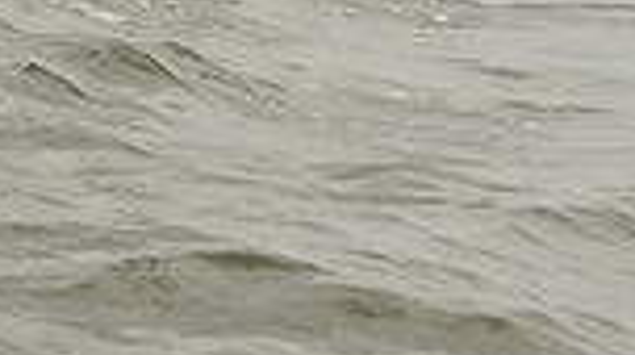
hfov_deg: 7.7
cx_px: -81
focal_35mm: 280
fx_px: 4708
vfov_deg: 4.1
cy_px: -810
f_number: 8
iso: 250
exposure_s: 1/800
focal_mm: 70
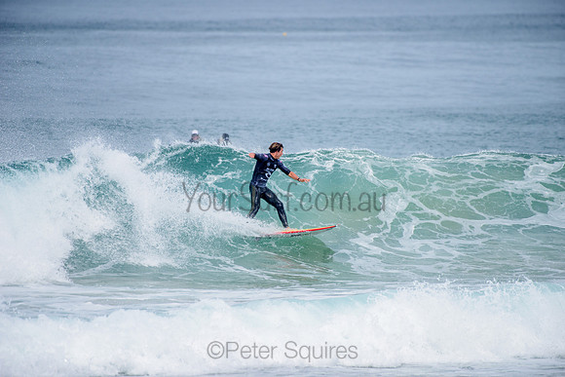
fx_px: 7849
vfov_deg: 2.8
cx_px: 282
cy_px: 188
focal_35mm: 500
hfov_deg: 4.1
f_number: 5.6
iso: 220
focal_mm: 500
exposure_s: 1/2000
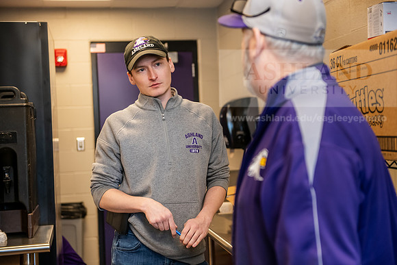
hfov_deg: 33.4
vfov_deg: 22.6
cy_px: 132
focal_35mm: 60
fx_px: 662
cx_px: 198
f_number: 3.2
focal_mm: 60
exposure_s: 1/200
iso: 1600
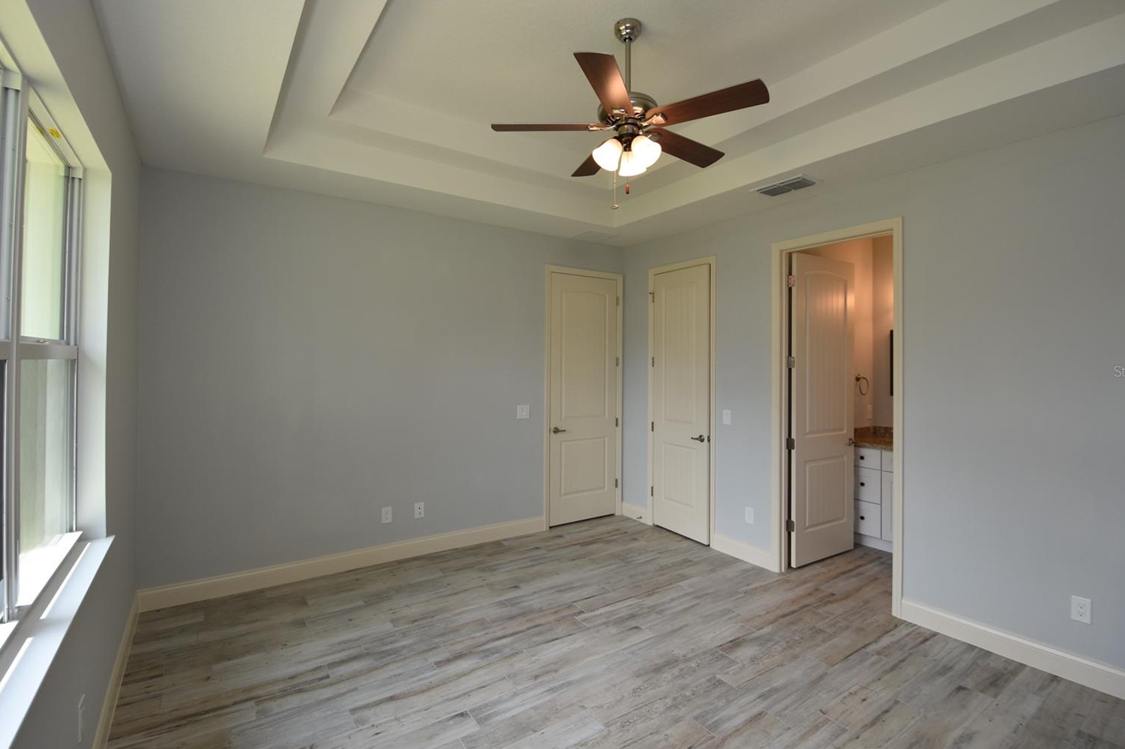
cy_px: 371
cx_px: 580
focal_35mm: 16
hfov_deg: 96.7
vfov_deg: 73.7
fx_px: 500
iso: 200
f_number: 5
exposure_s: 1/100
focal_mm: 10
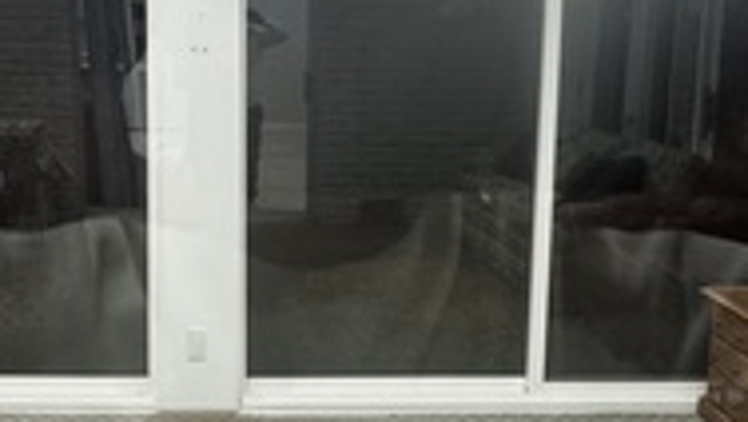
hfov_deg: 38.1
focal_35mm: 54
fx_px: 1072
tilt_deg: -9.6
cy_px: 179
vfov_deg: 22.2
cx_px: 261
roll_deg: -0.5
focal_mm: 2.22
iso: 320
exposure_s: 1/60
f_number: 2.2
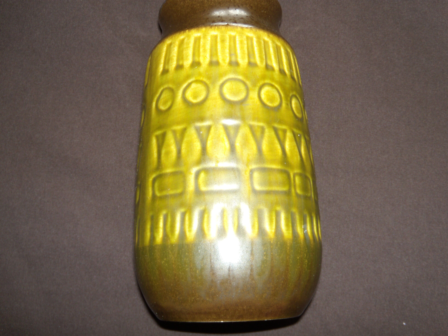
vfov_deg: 39.7
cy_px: 168
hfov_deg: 51.4
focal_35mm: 36
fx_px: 466
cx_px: 224
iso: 80
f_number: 3.6
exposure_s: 1/30
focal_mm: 6.4
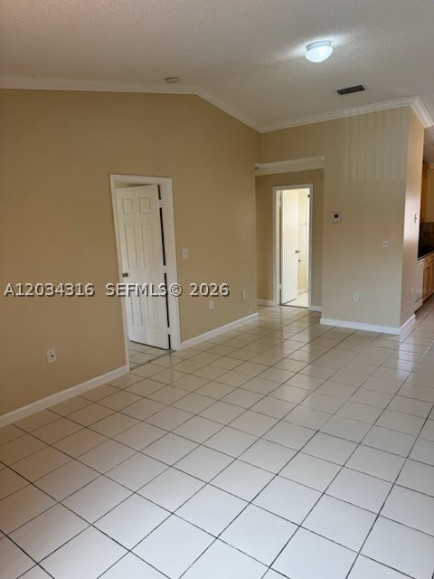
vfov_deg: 71.6
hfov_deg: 56.8
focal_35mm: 24
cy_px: 290
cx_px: 217
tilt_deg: -11.3
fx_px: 401
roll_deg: +3.7
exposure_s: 1/120
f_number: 1.78
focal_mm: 6.76
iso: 100
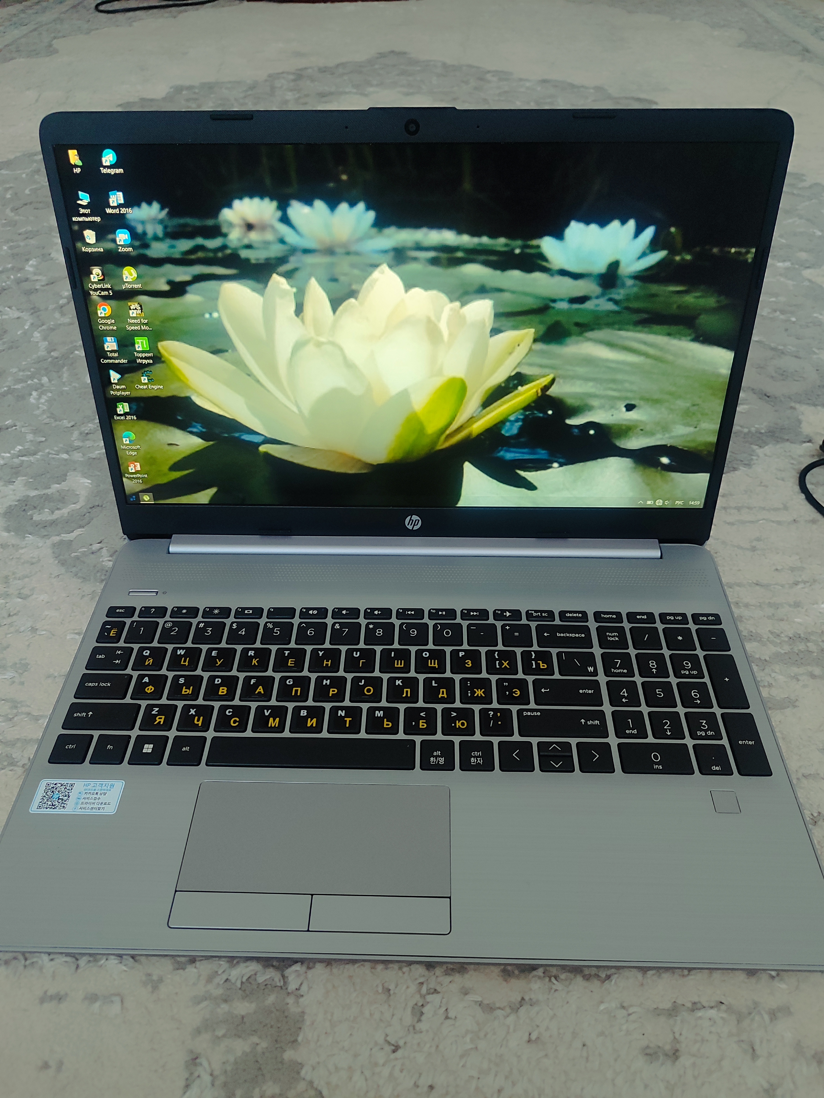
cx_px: 412
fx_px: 793
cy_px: 549
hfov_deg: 54.9
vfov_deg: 69.4
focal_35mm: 25
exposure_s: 1/33
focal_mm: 5.95
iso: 302
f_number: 1.89
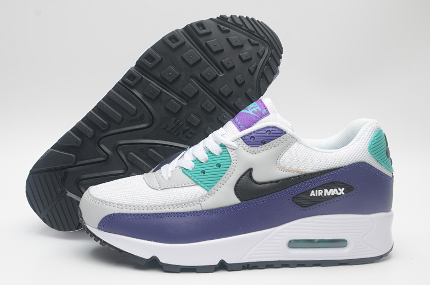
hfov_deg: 32.0
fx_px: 751
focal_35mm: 63
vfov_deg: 21.5
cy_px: 142
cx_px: 215
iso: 100
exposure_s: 1/125
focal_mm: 42
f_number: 8
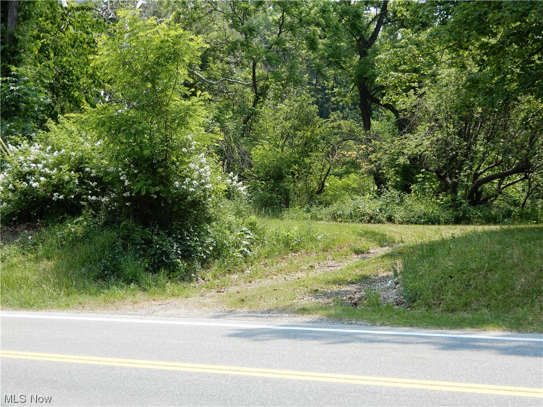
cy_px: 204
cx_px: 272
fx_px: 1020
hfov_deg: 29.8
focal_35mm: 65
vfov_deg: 22.6
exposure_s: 1/250
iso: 80
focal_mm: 11.6
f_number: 4.5
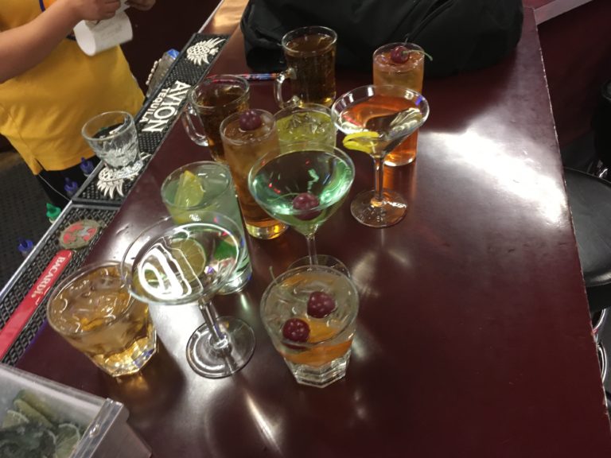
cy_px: 229
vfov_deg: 48.2
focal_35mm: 29
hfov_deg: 61.7
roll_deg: +7.0
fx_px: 512
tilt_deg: -44.3
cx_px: 306
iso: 160
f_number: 2.2
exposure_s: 1/30
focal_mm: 4.15
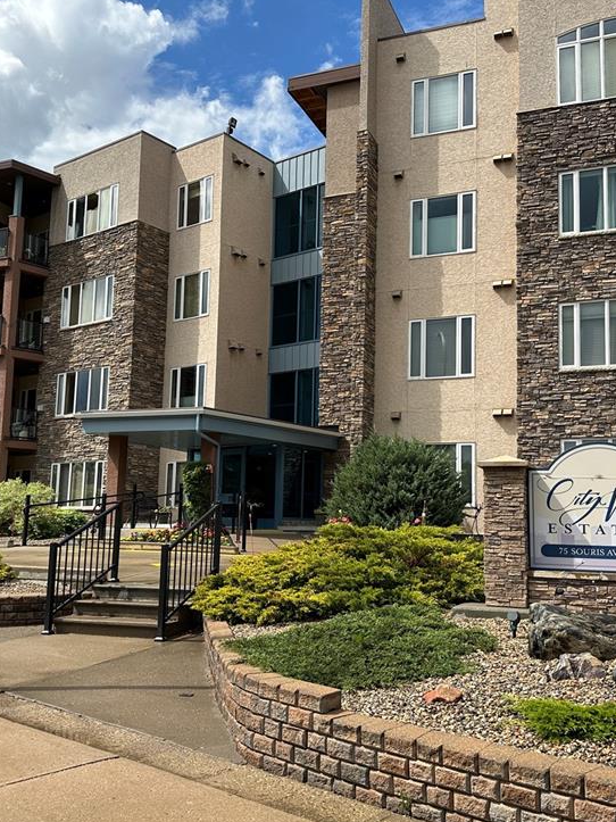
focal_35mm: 34
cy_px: 418
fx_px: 807
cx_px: 319
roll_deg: -1.3
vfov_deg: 54.0
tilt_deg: +7.3
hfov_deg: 41.8
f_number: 1.78
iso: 80
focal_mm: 6.86
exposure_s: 1/4184
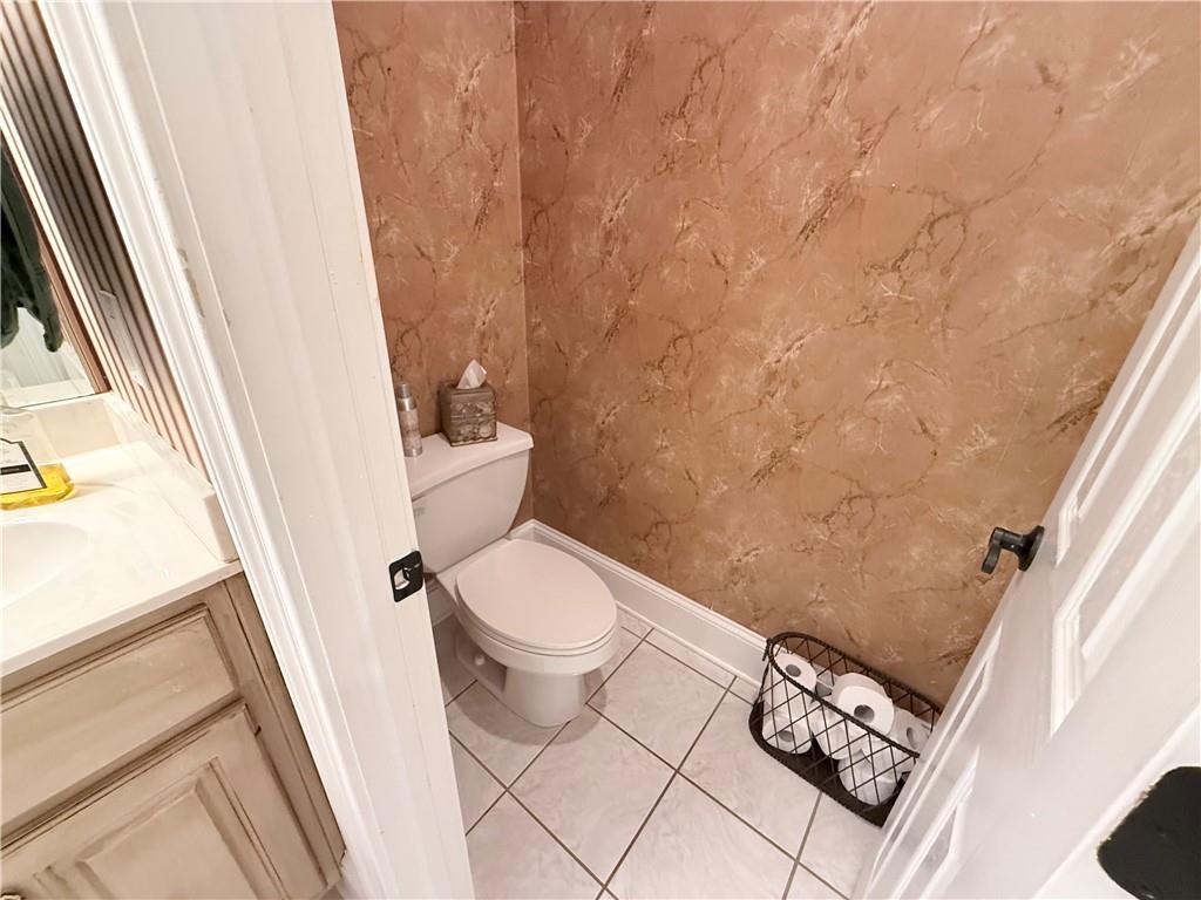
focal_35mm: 14
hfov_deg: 102.1
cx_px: 600
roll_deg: -1.6
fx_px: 486
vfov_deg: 85.7
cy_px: 450
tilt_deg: -25.0
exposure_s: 1/60
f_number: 2.2
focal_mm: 2.22
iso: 500
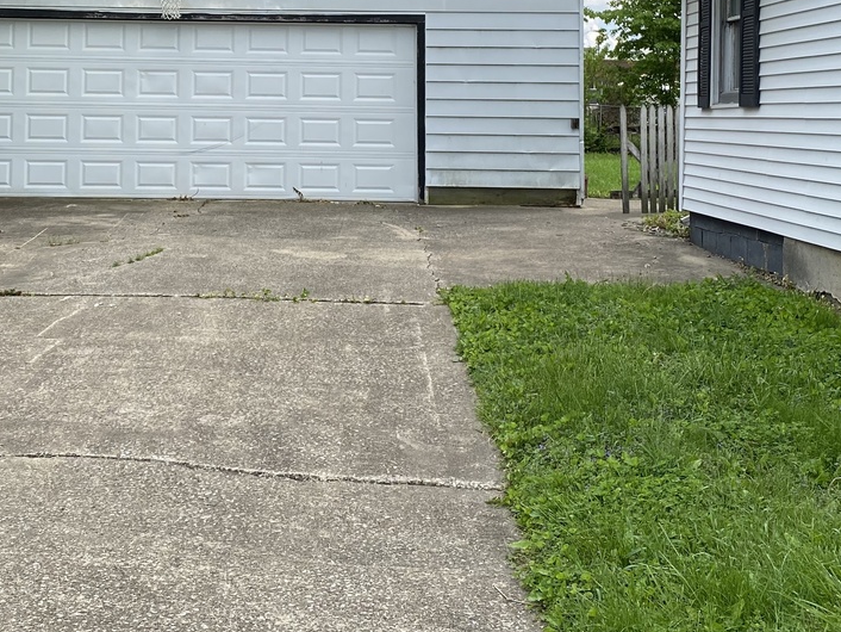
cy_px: 92
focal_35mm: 53
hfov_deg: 36.0
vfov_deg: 26.8
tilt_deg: +0.6
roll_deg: -0.9
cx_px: 341
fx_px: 1288
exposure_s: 1/1504
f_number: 1.8
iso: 32
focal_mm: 4.25
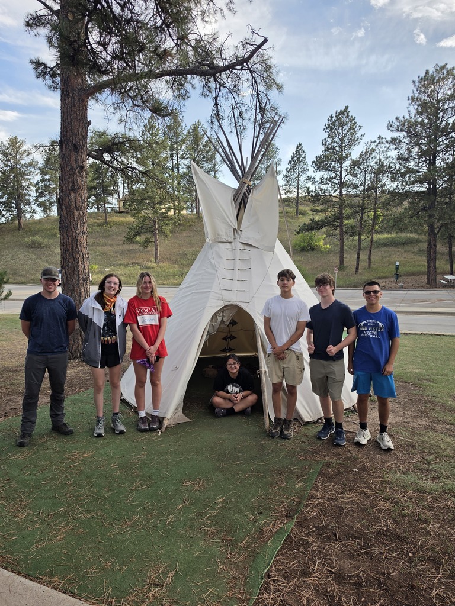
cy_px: 303
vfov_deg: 73.9
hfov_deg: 58.9
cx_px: 228
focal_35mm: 23
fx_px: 403
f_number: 1.4
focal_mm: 6.5
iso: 64
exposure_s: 1/2463
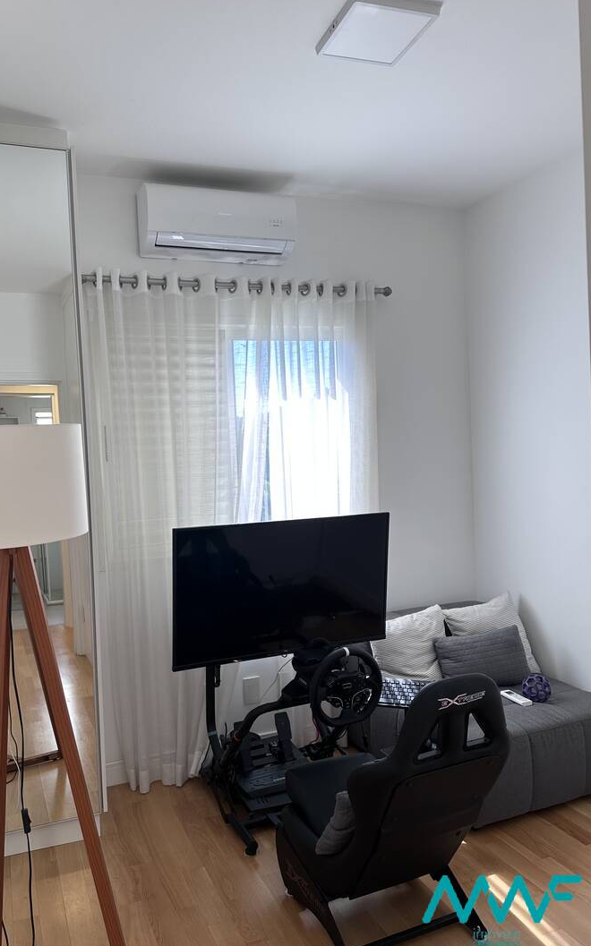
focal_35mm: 26
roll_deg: +2.8
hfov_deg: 47.3
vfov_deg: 70.4
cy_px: 475
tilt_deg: -2.8
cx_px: 239
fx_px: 670
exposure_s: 1/264
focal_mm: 6.86
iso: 80
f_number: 1.78
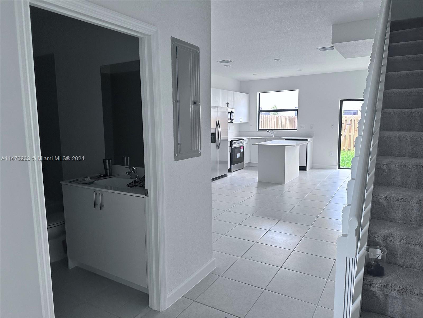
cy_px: 159
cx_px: 212
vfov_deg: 56.8
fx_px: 293
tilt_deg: -7.1
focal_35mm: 24
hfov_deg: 71.6
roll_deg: +1.2
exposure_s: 1/81
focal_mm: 6.86
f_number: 1.78
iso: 250
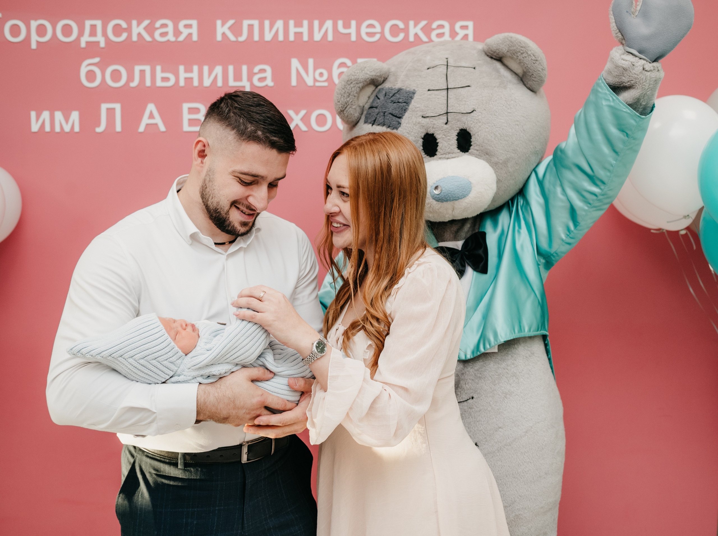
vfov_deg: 37.1
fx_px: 798
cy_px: 269
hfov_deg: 48.3
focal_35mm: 39
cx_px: 401
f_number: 4
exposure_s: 1/160
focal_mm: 35
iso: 640
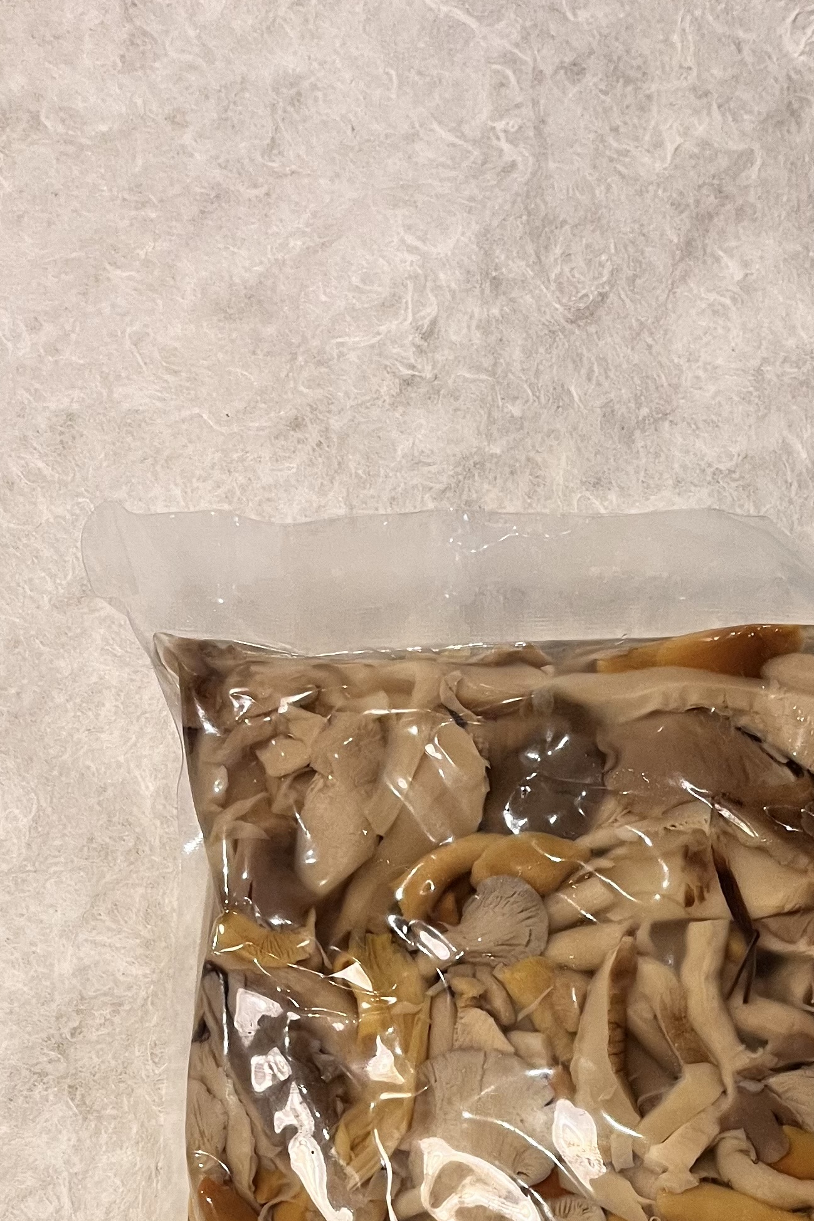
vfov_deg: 33.1
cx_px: 512
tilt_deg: -85.8
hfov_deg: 24.1
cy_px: 1178
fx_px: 1899
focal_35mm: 56
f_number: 1.6
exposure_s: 1/50
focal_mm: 5.1
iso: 160
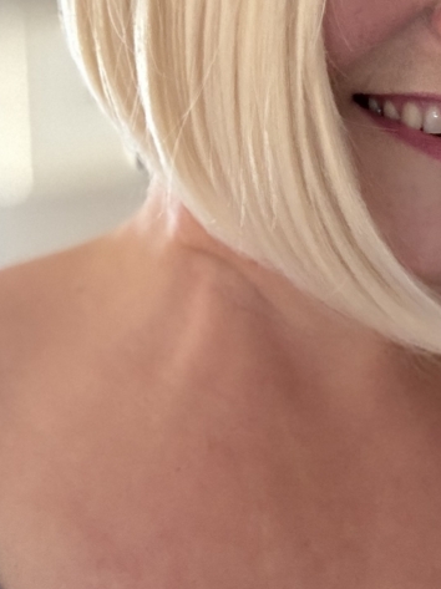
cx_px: 377
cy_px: 15
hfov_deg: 22.1
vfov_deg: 28.2
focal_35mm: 65
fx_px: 1106
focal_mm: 2.69
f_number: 1.9
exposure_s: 1/30
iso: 400
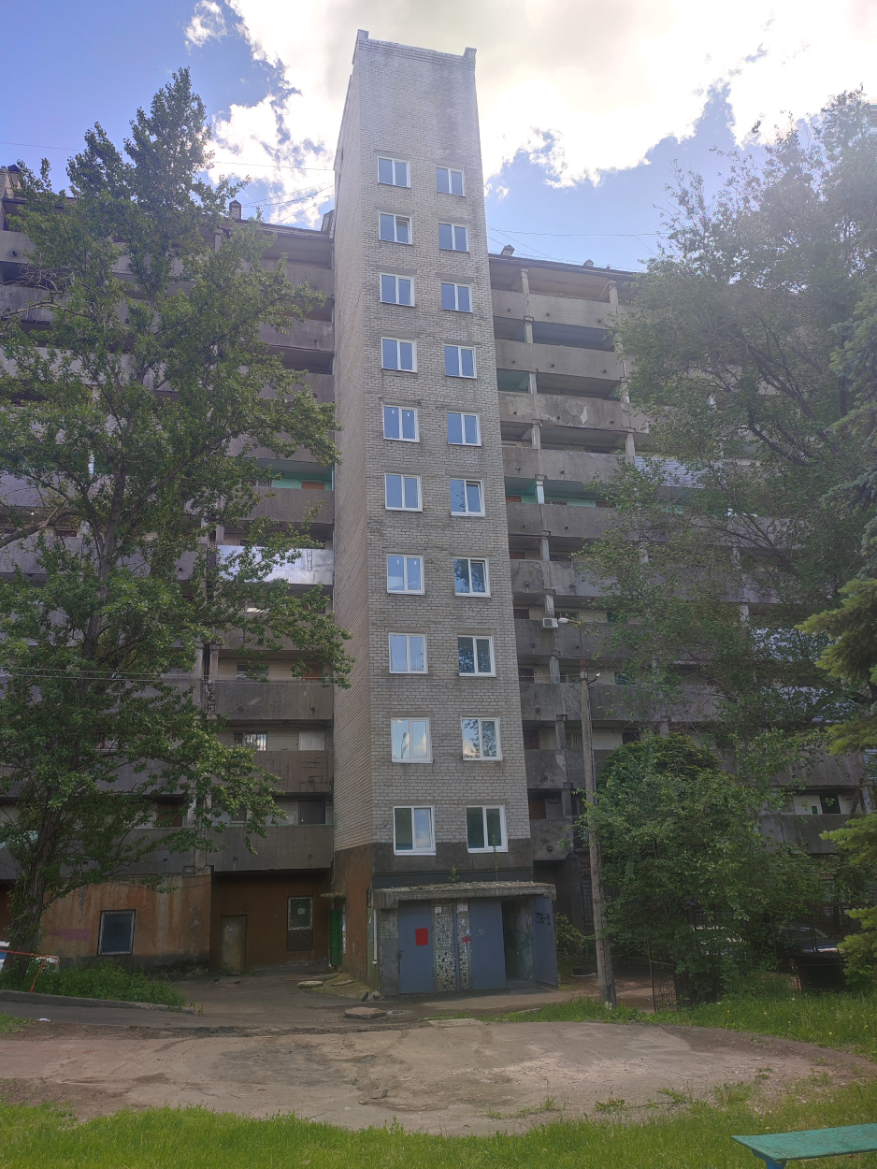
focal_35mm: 26
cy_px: 582
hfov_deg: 53.1
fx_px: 878
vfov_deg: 67.3
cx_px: 422
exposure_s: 1/100
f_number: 1.9
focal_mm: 6.04
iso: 60
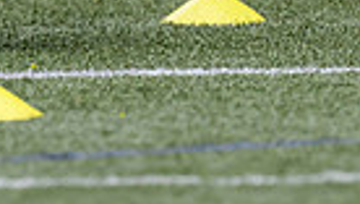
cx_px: 89
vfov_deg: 0.4
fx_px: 28030
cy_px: -386
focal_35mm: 2933
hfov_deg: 0.7
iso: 640
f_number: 3.5
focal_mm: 400
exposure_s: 1/2000
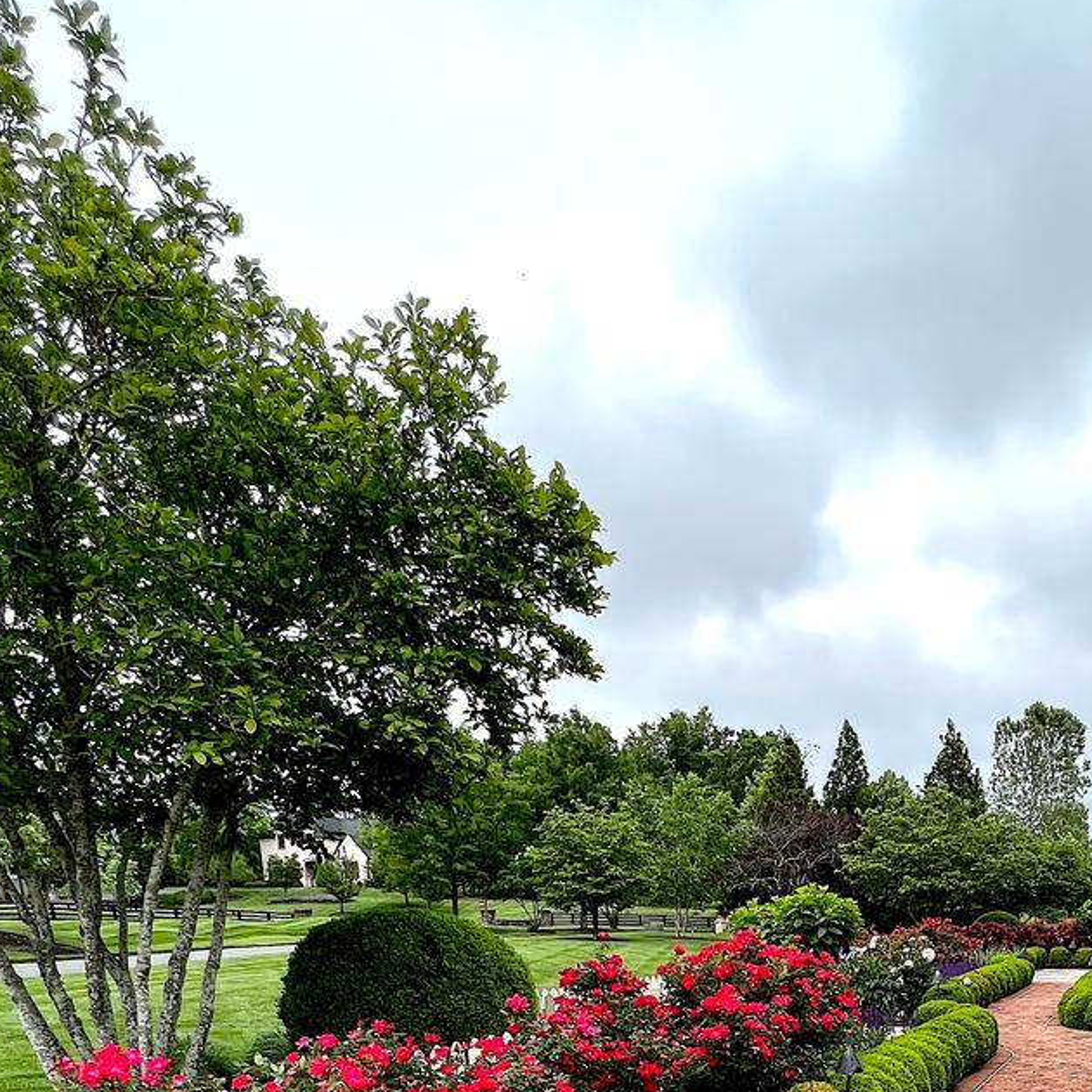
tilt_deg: -12.6
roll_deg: +0.1
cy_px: 1154
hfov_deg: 54.9
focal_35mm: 28
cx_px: 806
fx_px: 999
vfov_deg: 45.5
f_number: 1.8
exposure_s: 1/1376
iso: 32
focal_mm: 1.57
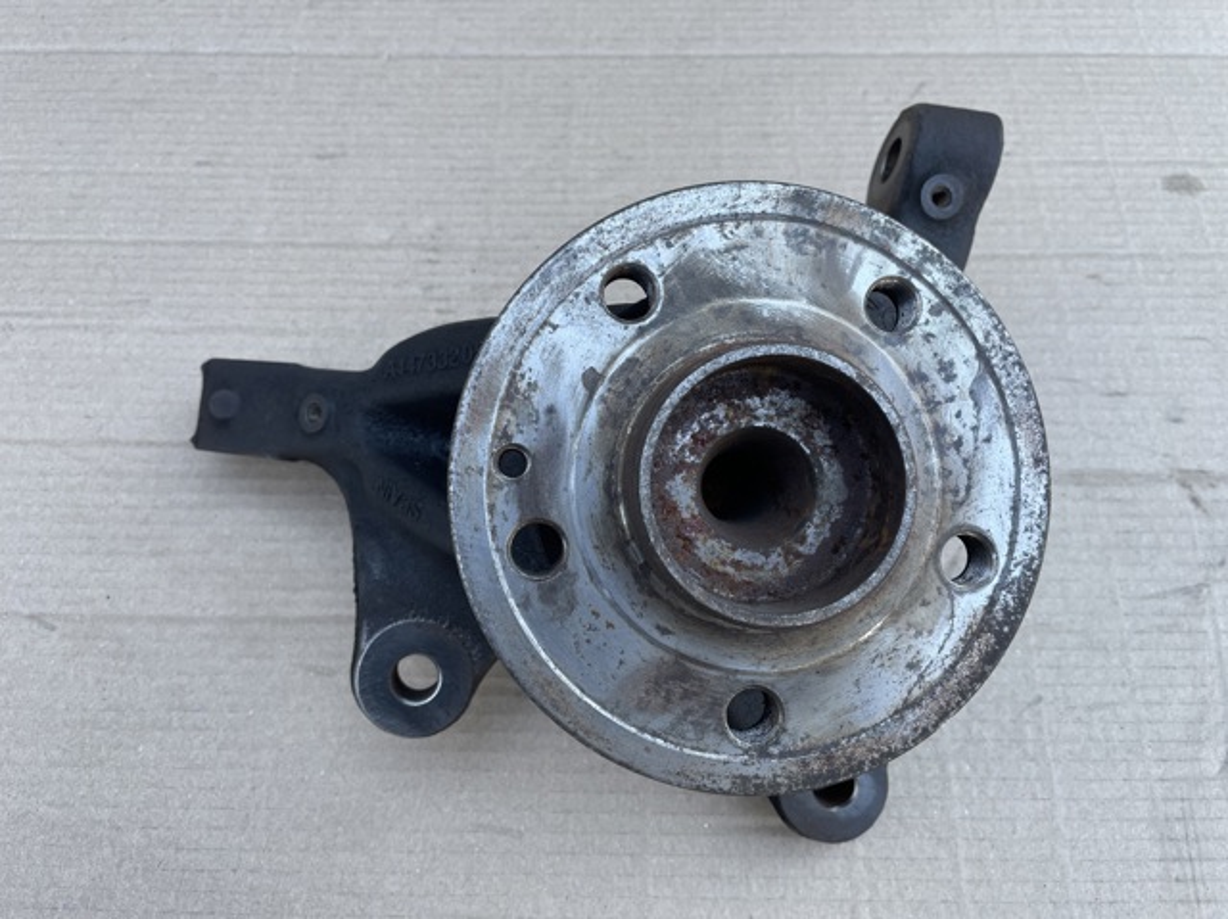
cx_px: 614
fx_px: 922
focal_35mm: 26
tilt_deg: -65.6
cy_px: 460
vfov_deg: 53.0
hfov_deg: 67.3
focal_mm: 4.2
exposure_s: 1/250
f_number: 1.6
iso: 32
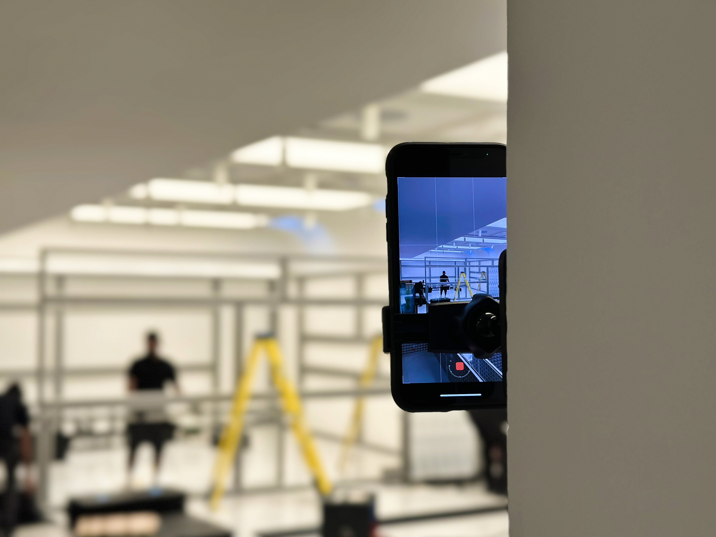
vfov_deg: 30.3
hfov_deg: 39.7
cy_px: 268
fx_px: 993
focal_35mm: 48
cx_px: 358
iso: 100
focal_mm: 6.86
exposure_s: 1/75
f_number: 1.78
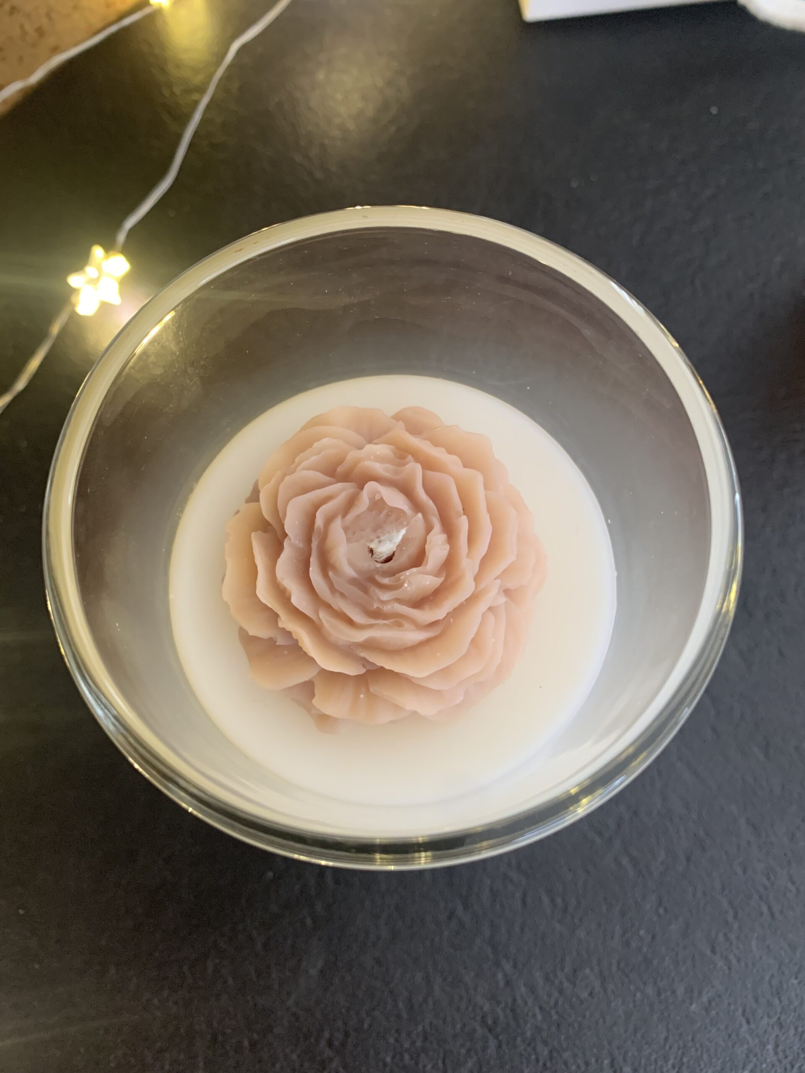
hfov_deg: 53.1
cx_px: 402
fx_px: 806
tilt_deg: -72.6
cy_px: 536
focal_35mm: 26
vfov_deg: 67.3
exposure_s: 1/60
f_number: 1.8
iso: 250
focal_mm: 4.25
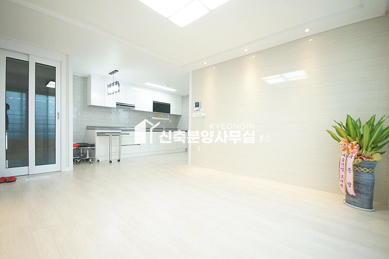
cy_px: 130
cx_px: 194
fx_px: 162
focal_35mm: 15
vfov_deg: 77.2
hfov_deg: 100.4
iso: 800
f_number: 5
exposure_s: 1/60
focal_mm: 10
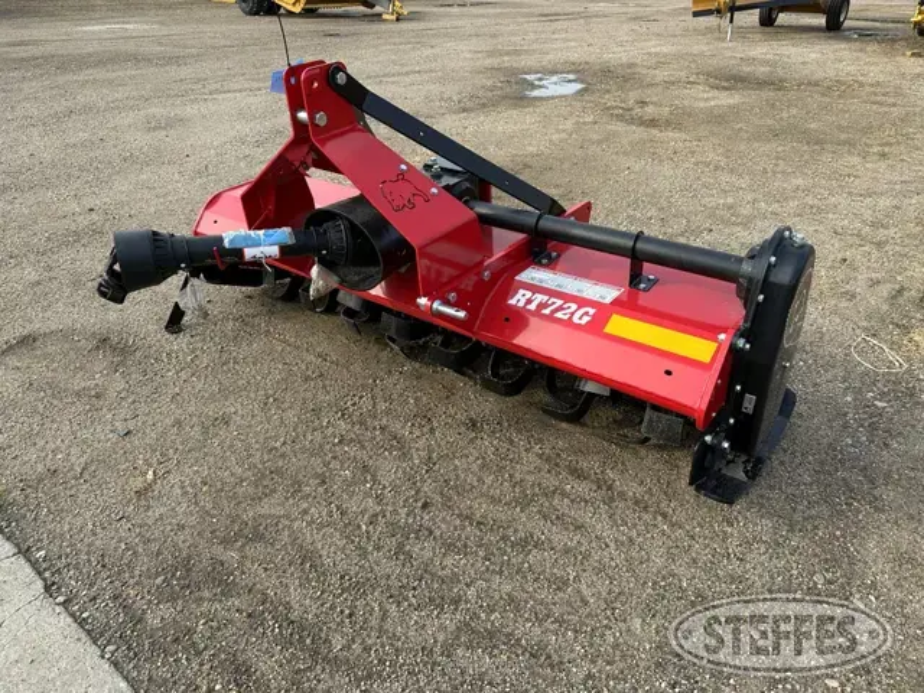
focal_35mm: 24
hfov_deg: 71.6
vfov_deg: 56.8
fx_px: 641
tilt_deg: -27.4
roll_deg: +7.3
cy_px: 346
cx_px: 462
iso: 80
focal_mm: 6.86
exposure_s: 1/1412
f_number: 1.78
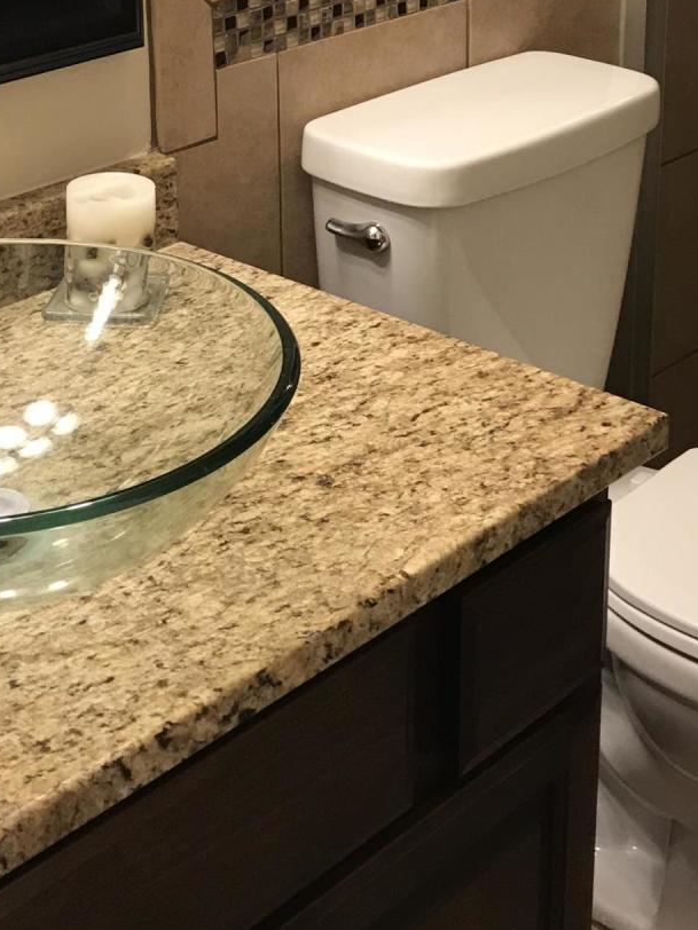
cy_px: 128
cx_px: 351
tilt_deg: -17.6
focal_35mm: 69
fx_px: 1855
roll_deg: -0.7
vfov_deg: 27.3
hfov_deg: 21.3
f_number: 1.8
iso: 40
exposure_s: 1/20
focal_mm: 3.99
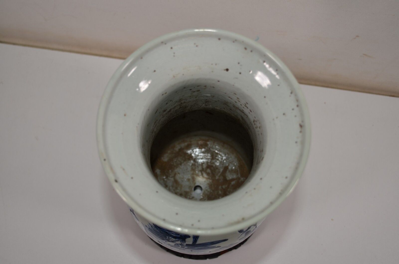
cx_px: 200
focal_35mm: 48
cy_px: 132
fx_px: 531
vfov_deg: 28.0
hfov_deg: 41.2
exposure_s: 1/250
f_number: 4.8
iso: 100
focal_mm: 32
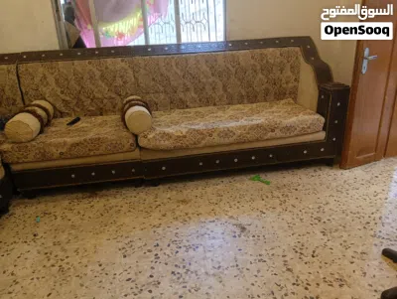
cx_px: 198
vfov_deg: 53.2
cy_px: 150
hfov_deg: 67.2
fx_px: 299
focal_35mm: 26
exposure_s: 1/33.3
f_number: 1.8
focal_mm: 4.05
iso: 320
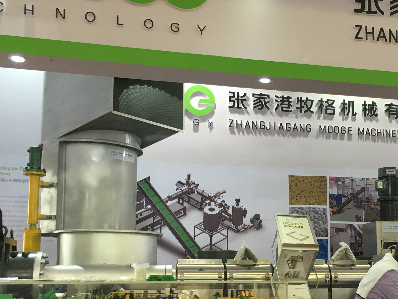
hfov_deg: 33.5
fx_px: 644
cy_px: 211
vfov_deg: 25.9
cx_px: 308
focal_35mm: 56
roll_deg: -0.2
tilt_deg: +5.0
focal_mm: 4.15
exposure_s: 1/33
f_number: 2.2
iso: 50
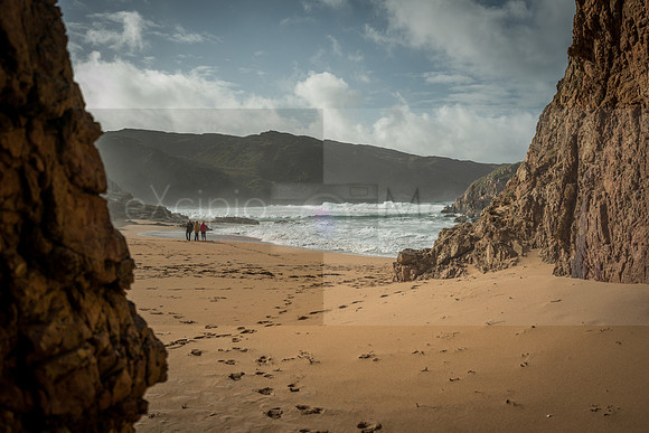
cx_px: 324
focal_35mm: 35
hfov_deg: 54.4
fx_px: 631
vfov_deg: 37.9
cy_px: 216
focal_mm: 35
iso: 50
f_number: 4
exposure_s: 1/320
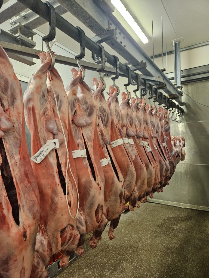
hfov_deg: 58.9
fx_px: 185
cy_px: 139
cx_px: 104
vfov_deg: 73.9
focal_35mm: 23
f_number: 1.8
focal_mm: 5.4
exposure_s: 1/100
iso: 500
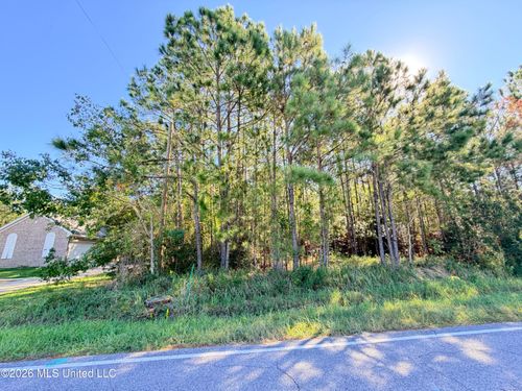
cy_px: 196
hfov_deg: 102.1
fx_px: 211
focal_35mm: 14
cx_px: 261
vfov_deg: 85.7
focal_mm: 2.22
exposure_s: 1/121
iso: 80
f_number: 2.2
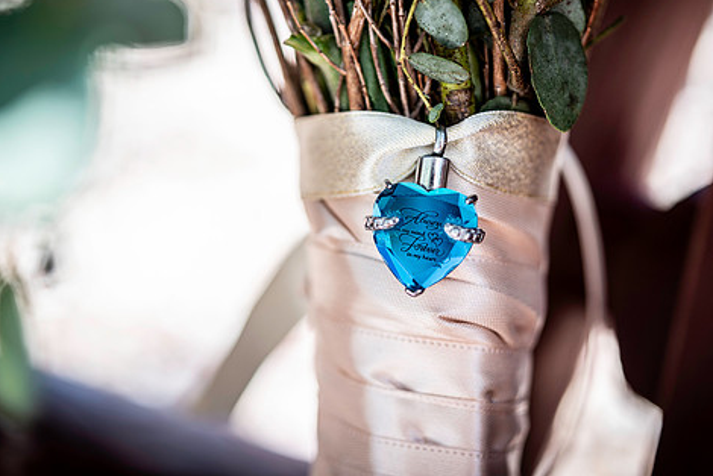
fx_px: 1466
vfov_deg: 18.4
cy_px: 199
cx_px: 376
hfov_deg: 27.3
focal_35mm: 74
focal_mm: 60
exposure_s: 1/200
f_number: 3.5
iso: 100
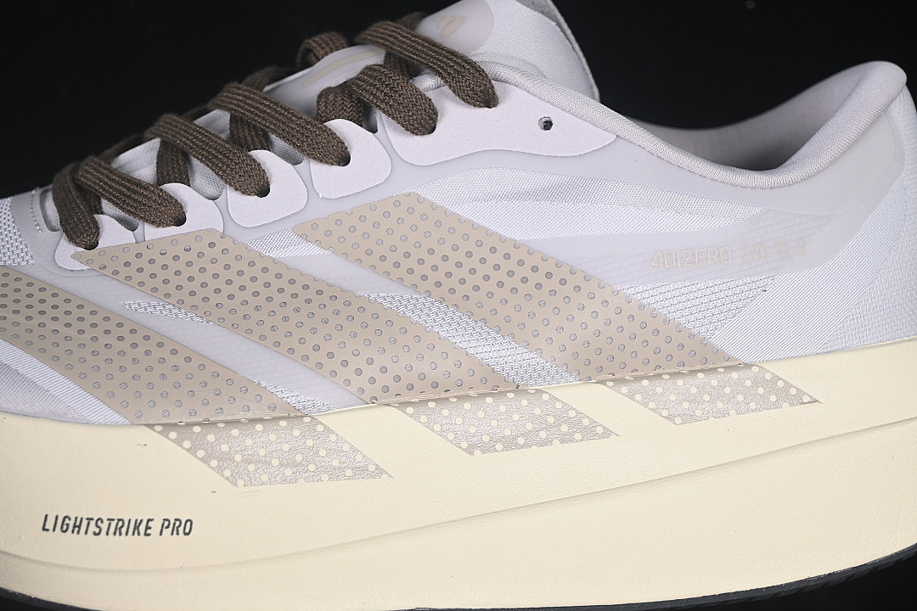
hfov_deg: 27.0
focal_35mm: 75
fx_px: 1910
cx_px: 458
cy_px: 306
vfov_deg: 18.2
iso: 160
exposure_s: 1/60
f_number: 7.1
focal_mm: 50
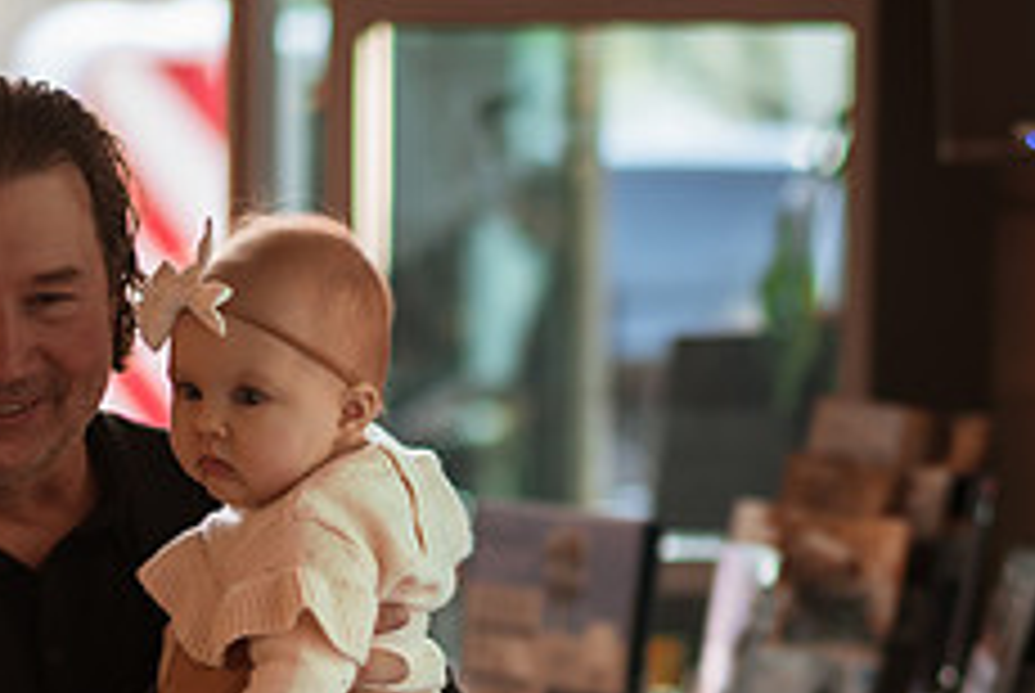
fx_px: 4203
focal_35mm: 146
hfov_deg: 14.0
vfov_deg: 9.3
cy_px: 749
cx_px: 765
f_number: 1.4
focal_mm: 58
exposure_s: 1/200
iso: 125
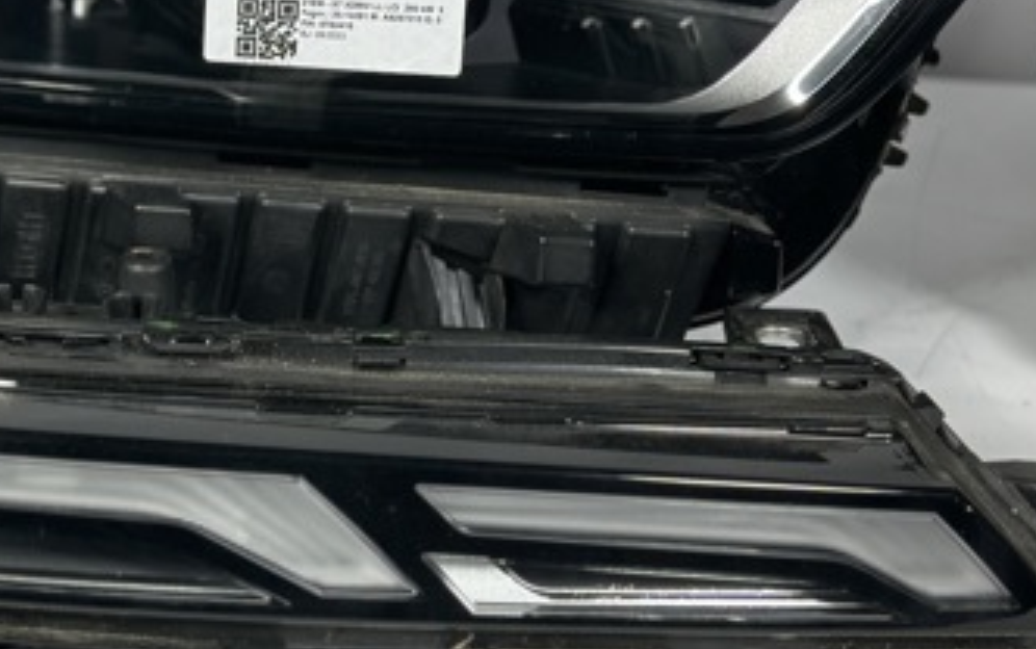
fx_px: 2769
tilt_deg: -26.3
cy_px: 154
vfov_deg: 13.3
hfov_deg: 20.7
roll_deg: -0.5
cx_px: 78
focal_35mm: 98
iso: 64
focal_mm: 6.86
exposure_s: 1/50
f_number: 1.78
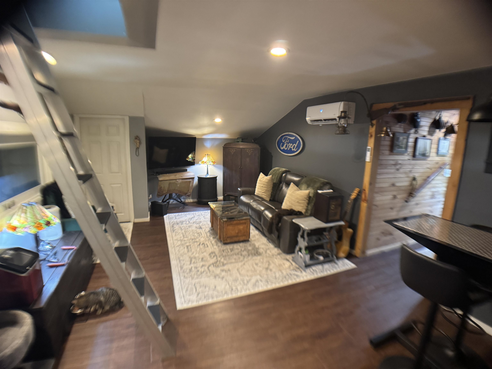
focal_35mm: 24
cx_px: 246
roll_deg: -1.6
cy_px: 184
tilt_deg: -9.9
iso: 800
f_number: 1.78
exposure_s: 1/60
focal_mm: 6.76
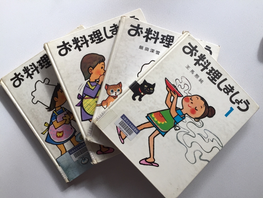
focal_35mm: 29
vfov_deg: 48.2
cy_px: 99
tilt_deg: -89.0
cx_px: 132
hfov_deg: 61.7
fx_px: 220
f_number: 2.2
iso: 50
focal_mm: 4.15
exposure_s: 1/120
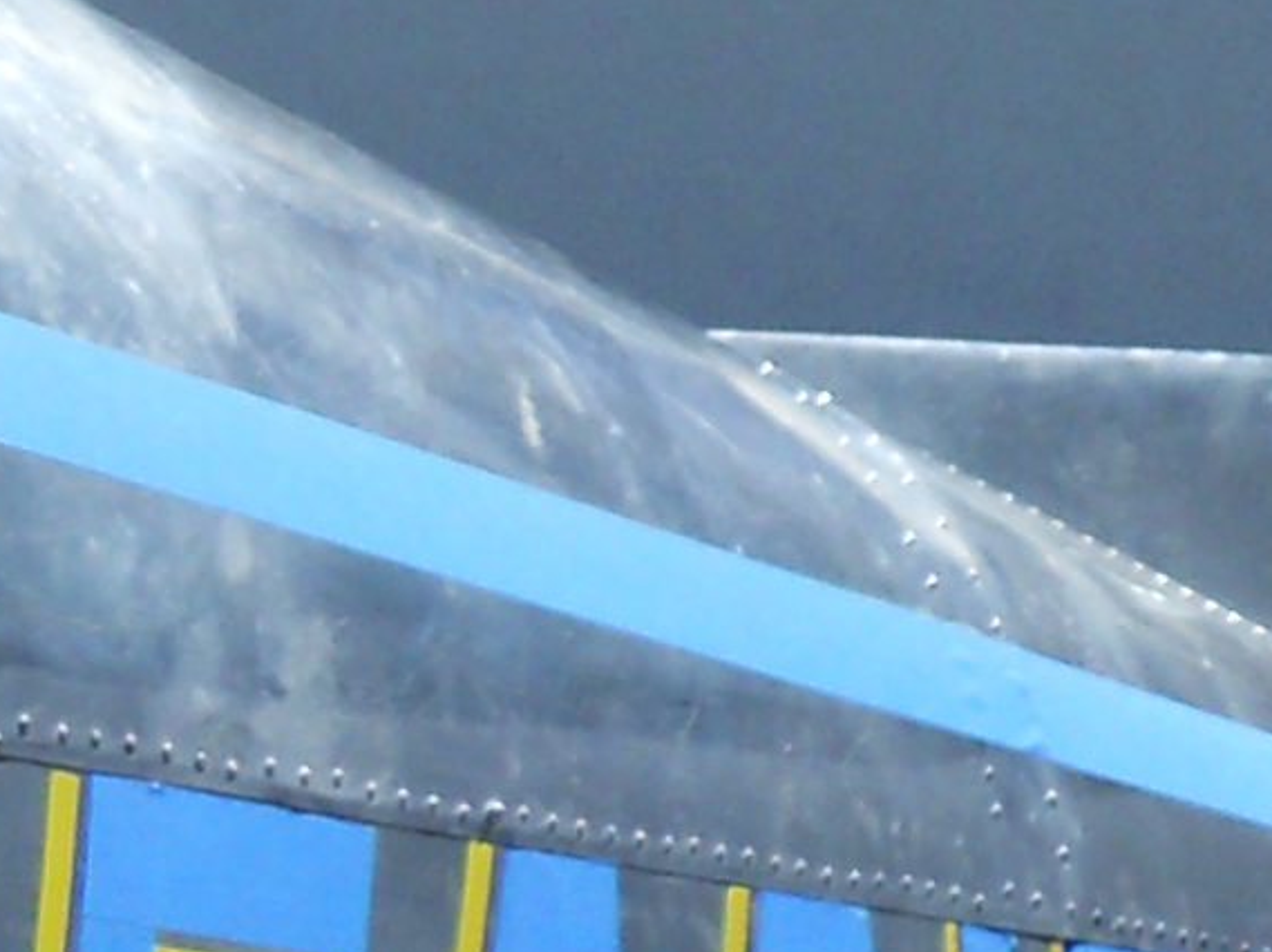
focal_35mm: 197
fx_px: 7234
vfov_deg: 7.5
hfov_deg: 8.9
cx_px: -1963
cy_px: 116
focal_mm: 5
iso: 80
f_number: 5.4
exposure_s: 1/320
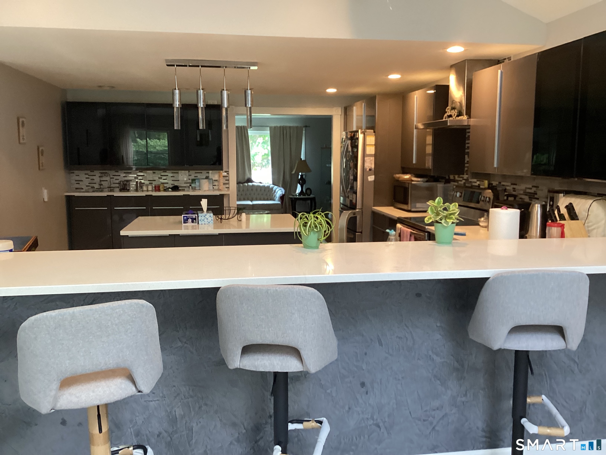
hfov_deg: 58.4
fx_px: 543
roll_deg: -1.6
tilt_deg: -8.0
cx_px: 303
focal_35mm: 31
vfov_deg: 45.4
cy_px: 228
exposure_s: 1/60
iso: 250
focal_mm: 3.3
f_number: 2.4
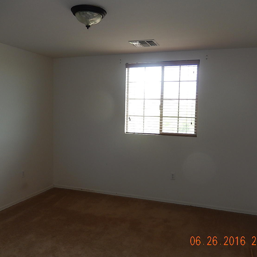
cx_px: 119
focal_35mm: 32
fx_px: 269
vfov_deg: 51.1
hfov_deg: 51.1
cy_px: 130
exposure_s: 1/80
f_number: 3.4
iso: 125
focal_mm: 4.5
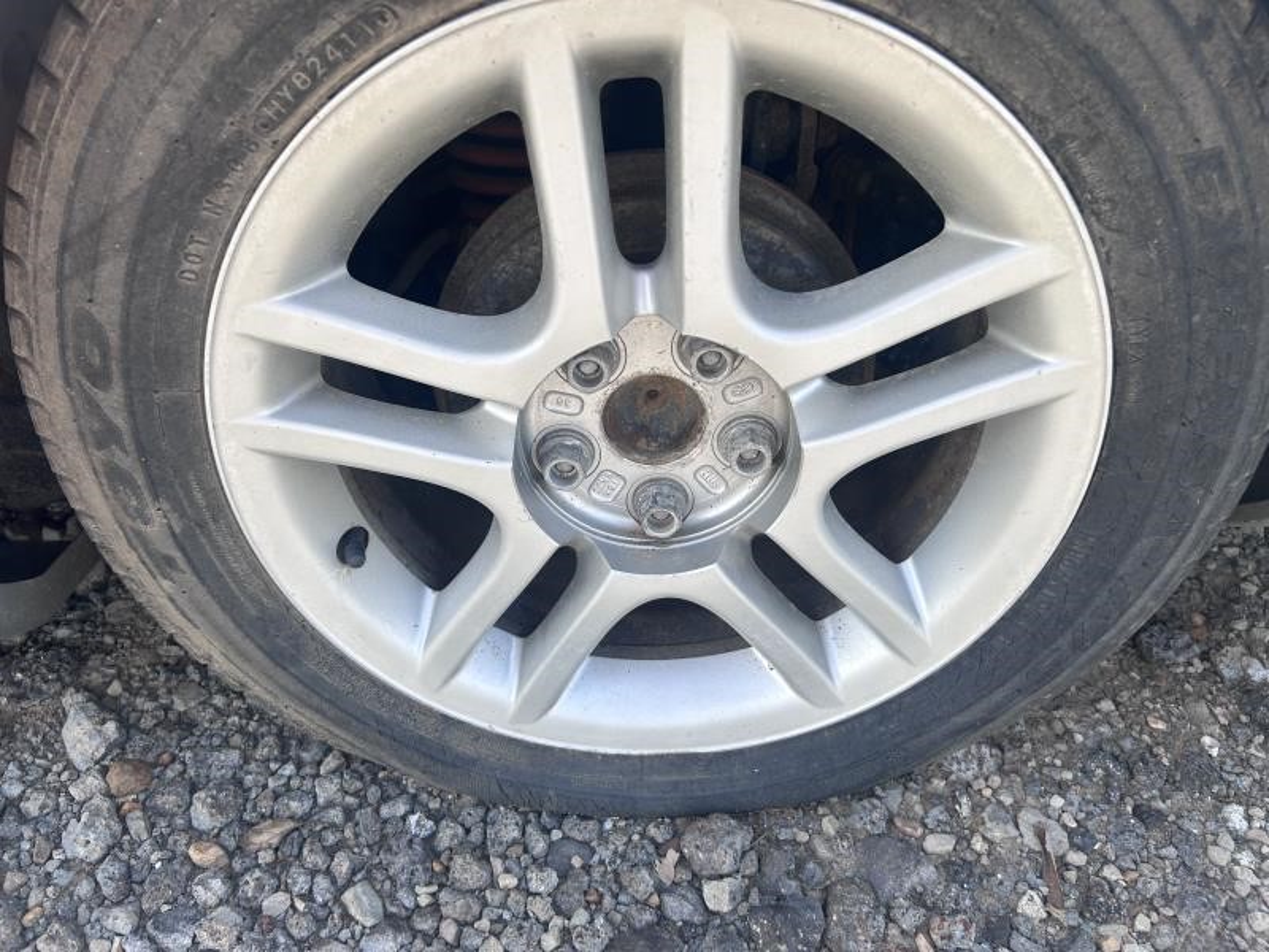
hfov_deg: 67.3
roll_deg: -2.4
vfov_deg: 53.1
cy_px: 476
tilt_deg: -39.0
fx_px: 953
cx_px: 634
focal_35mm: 26
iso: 50
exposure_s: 1/957
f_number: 1.5
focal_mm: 5.7
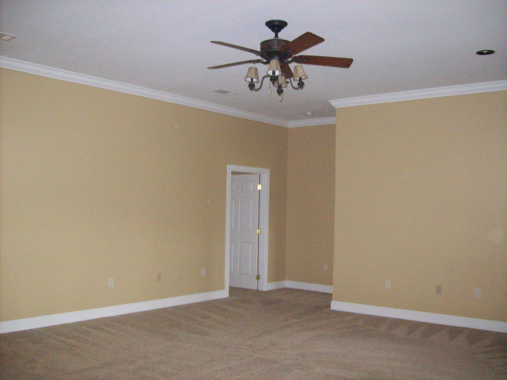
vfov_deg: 39.7
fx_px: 527
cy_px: 190
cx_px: 254
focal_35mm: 36
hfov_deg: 51.4
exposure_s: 1/128
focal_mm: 6
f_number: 2.7
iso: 400
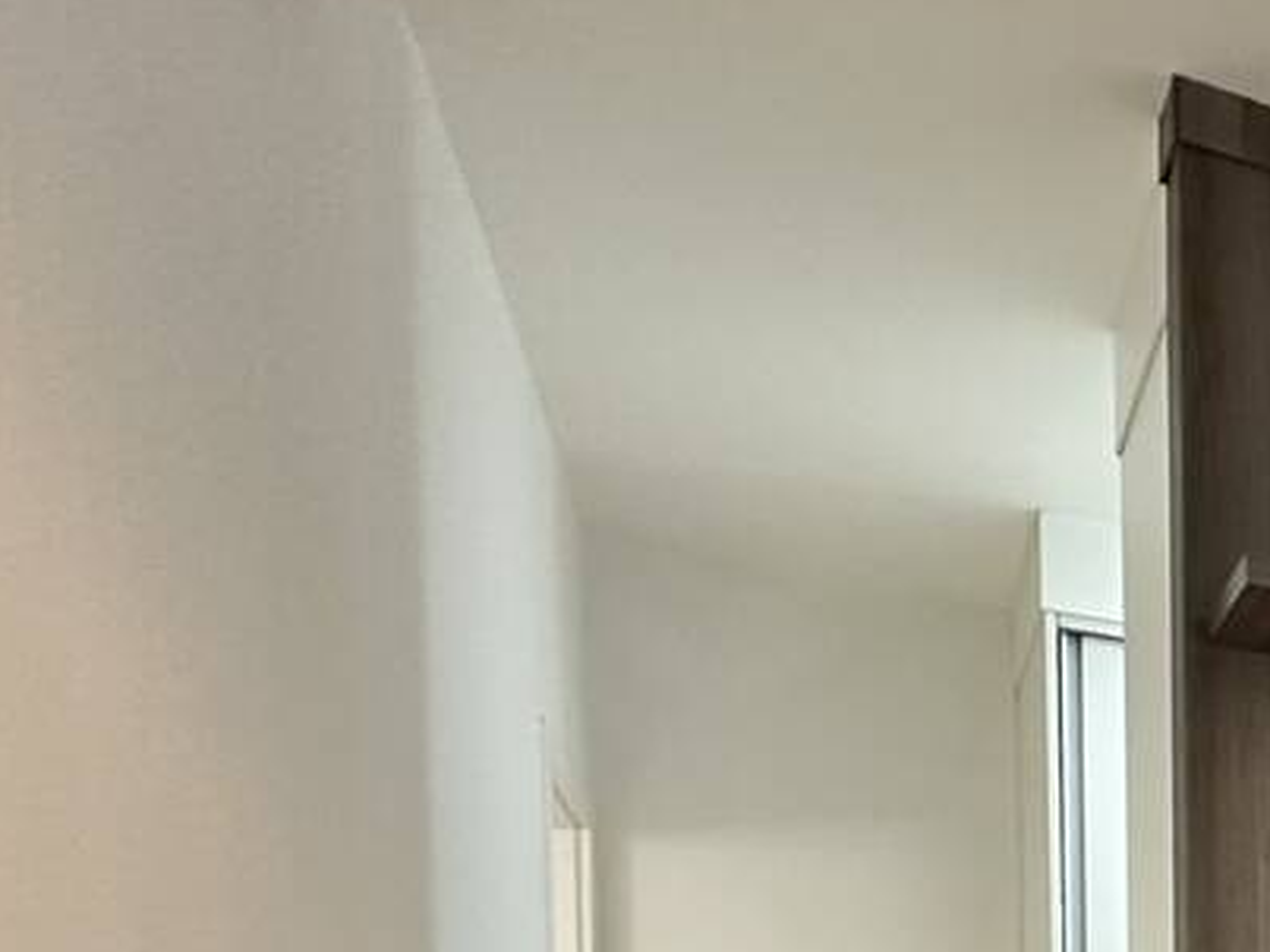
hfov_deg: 25.4
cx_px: 2033
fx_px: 1834
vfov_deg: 24.4
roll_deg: -1.5
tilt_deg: -2.8
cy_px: 1321
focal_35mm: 50
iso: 400
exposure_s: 1/60
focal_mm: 2.22
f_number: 2.2
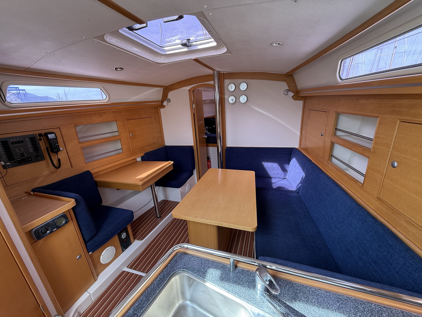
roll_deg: +2.9
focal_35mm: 14
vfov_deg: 85.7
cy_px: 158
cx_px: 211
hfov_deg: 102.1
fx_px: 171
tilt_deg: -17.4
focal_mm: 2.22
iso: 64
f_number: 2.2
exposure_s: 1/99
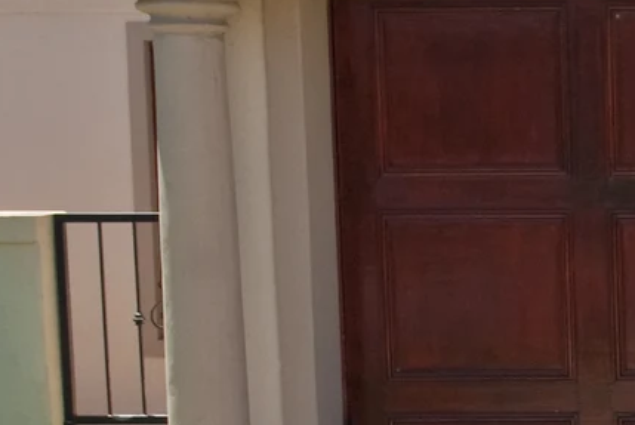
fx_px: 2719
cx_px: 1158
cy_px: 498
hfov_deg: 12.2
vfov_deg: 8.8
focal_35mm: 154
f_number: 8
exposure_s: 1/250
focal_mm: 22
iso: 100
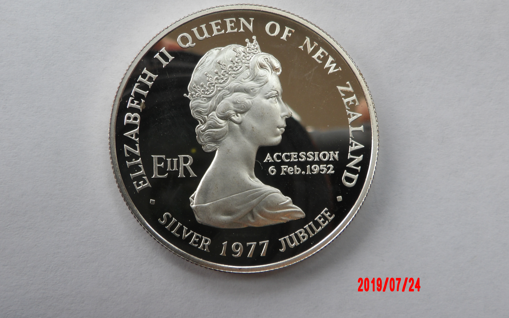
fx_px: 624
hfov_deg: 44.4
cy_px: 135
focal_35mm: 45
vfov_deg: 28.5
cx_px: 254
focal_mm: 7.6
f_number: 4.9
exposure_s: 1/33
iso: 100
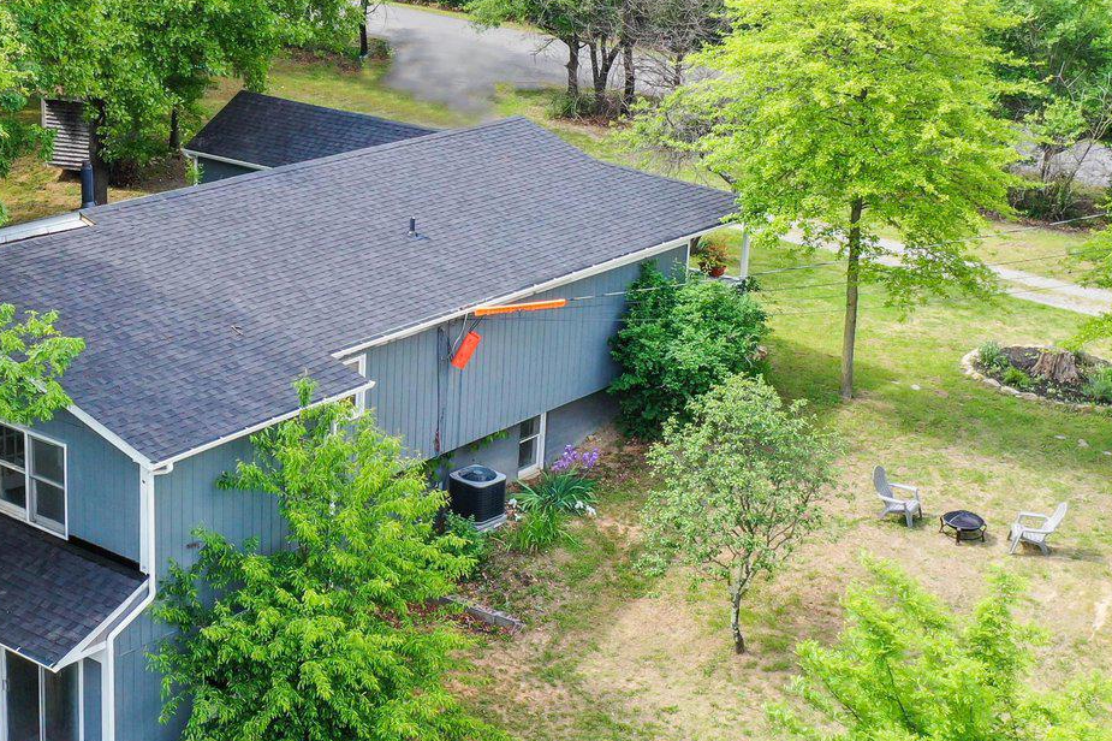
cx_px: 371
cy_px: 367
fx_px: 1914
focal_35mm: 62
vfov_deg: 21.9
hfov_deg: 32.1
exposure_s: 1/120
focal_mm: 10.26
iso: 100
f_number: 5
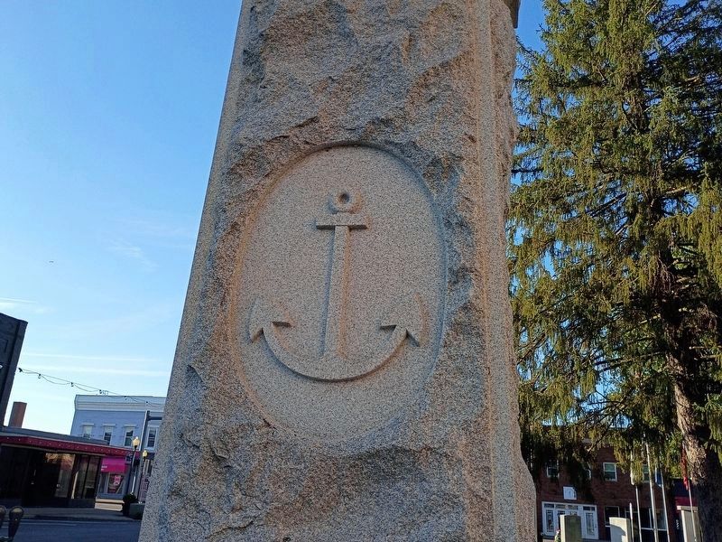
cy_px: 271
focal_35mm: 29
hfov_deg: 61.7
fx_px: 605
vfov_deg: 48.2
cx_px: 361
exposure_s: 1/557
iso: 100
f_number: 1.8
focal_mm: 4.27
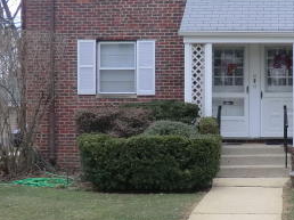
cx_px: 264
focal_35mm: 72
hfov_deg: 26.2
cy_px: 133
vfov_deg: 20.4
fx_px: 611
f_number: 3.5
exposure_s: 1/160
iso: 64
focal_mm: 5.2
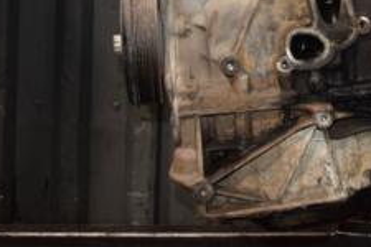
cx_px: 345
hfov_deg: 22.5
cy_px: -79
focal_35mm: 88
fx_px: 907
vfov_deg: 14.8
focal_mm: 22
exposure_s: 1/60
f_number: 5
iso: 800
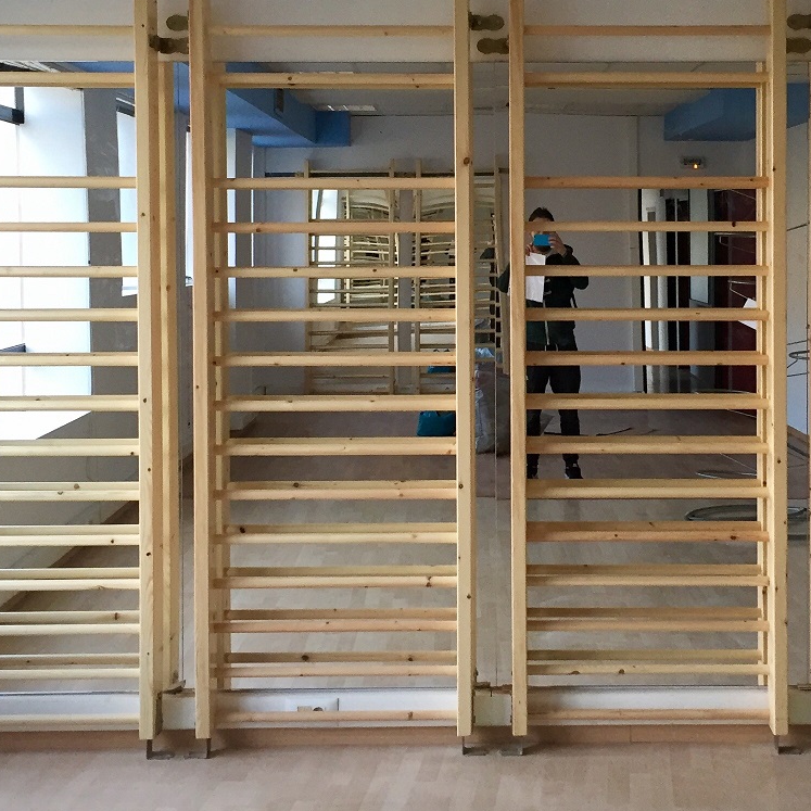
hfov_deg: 30.3
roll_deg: -0.6
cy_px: 282
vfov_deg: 30.4
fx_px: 1484
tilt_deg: -2.2
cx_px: 560
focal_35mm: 56
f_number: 2.2
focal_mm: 4.15
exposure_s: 1/33
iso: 125
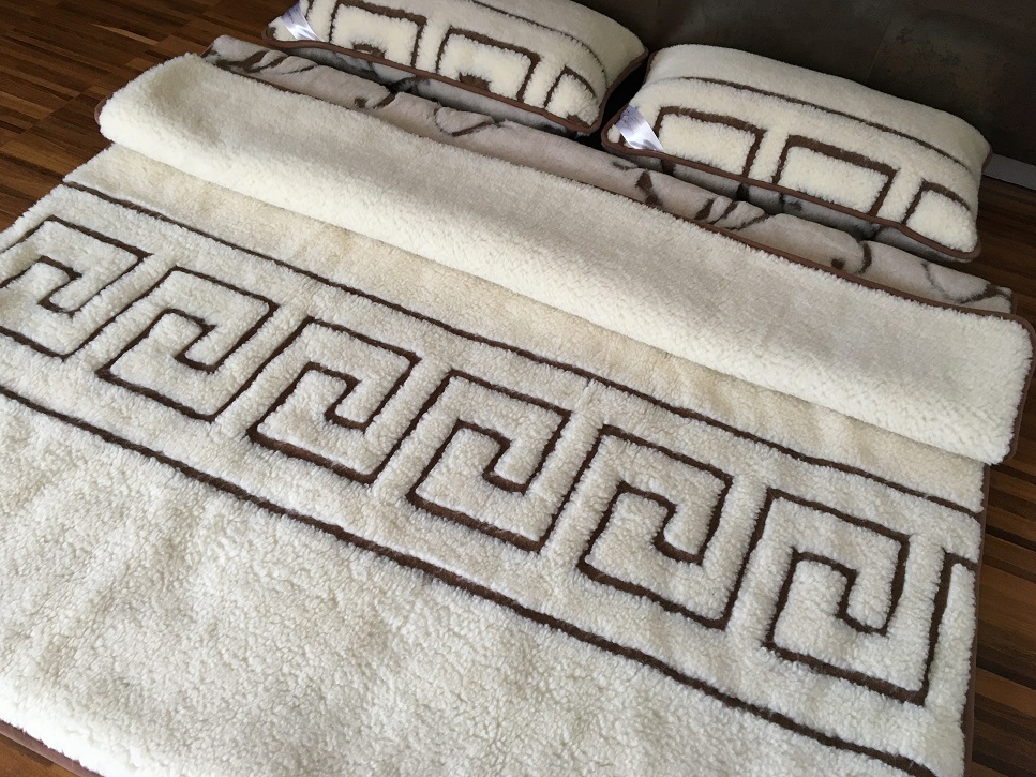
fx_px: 898
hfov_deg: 60.0
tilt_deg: -48.5
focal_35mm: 30
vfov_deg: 46.8
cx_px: 517
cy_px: 385
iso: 100
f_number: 2.2
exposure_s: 1/33
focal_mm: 4.15
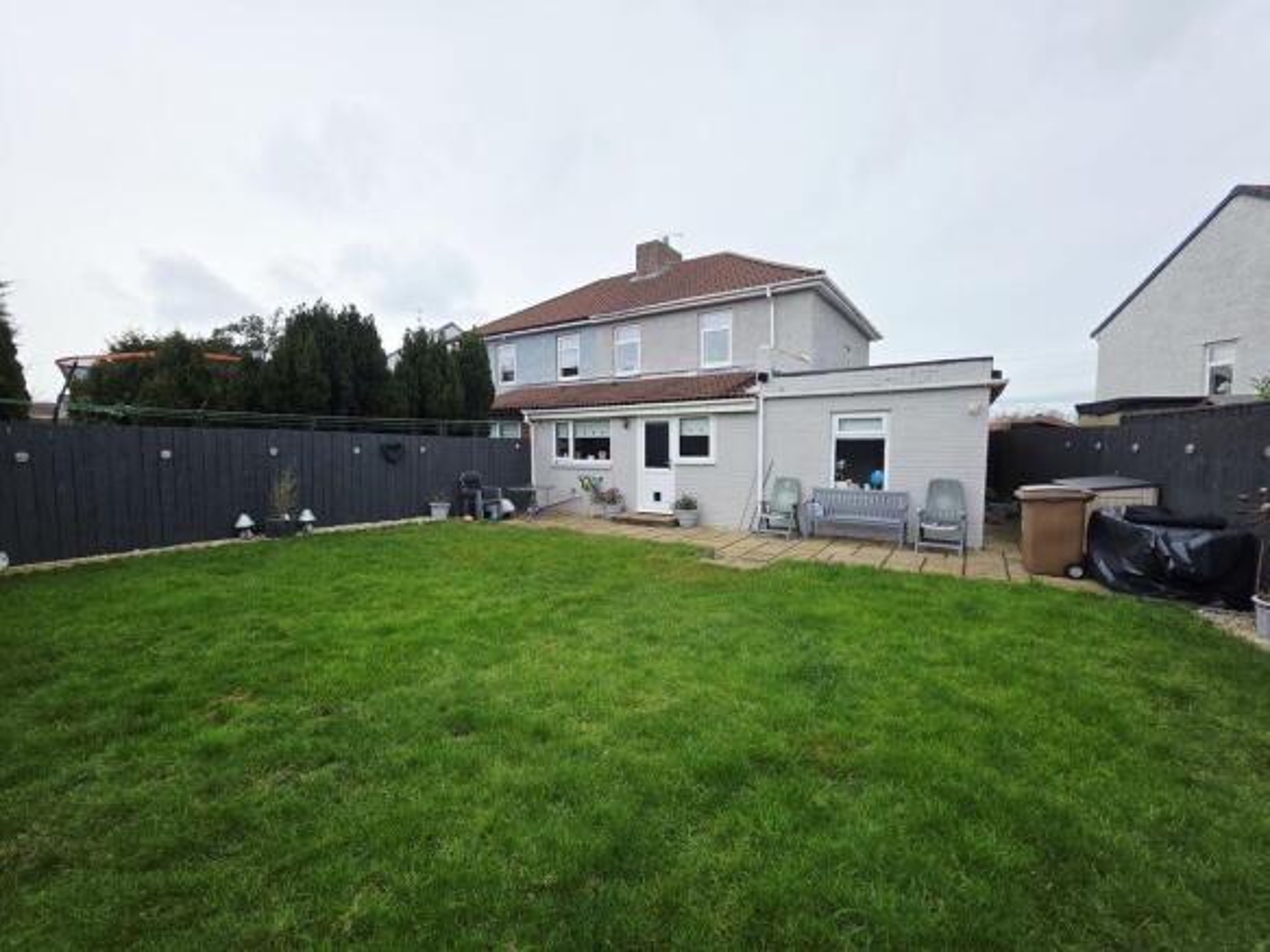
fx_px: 477
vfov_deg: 89.9
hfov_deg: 106.2
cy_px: 476
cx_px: 635
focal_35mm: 13
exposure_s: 1/476
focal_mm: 2.2
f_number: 1.9
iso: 40
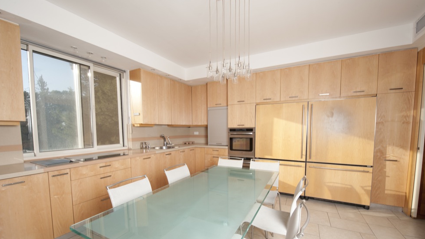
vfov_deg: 70.0
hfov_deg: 103.0
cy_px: 141
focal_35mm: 15
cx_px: 214
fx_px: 169
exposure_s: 1/160
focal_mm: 14
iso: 200
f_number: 13
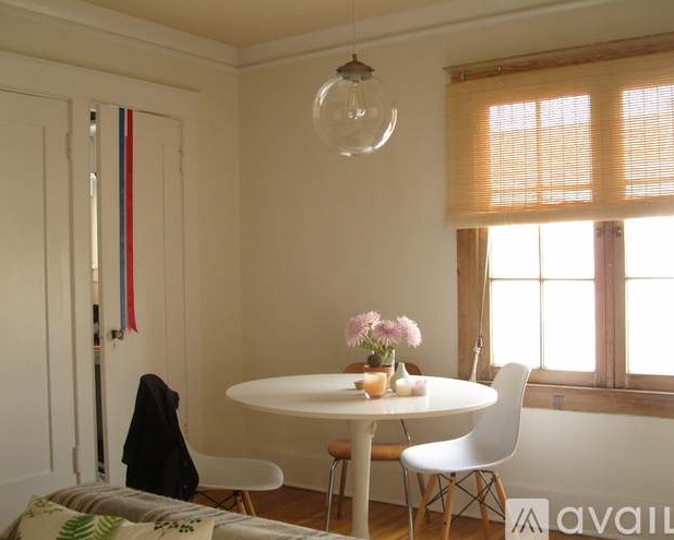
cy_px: 269
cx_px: 318
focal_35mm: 40
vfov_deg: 37.4
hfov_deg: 45.8
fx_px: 798
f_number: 2.8
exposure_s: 1/40
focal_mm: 7.8
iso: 125
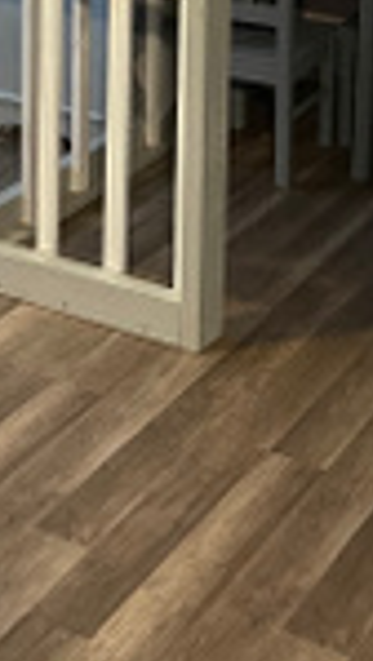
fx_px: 1597
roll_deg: -1.1
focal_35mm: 91
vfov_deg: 21.2
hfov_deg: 13.3
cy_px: -195
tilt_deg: -11.2
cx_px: 222
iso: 500
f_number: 1.6
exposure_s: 1/40
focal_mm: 5.1
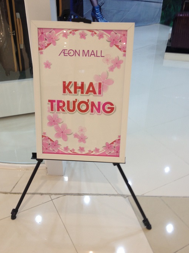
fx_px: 269
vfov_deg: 50.1
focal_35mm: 37
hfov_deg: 38.7
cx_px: 91
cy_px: 129
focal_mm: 4.28
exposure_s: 1/20
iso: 50
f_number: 2.4
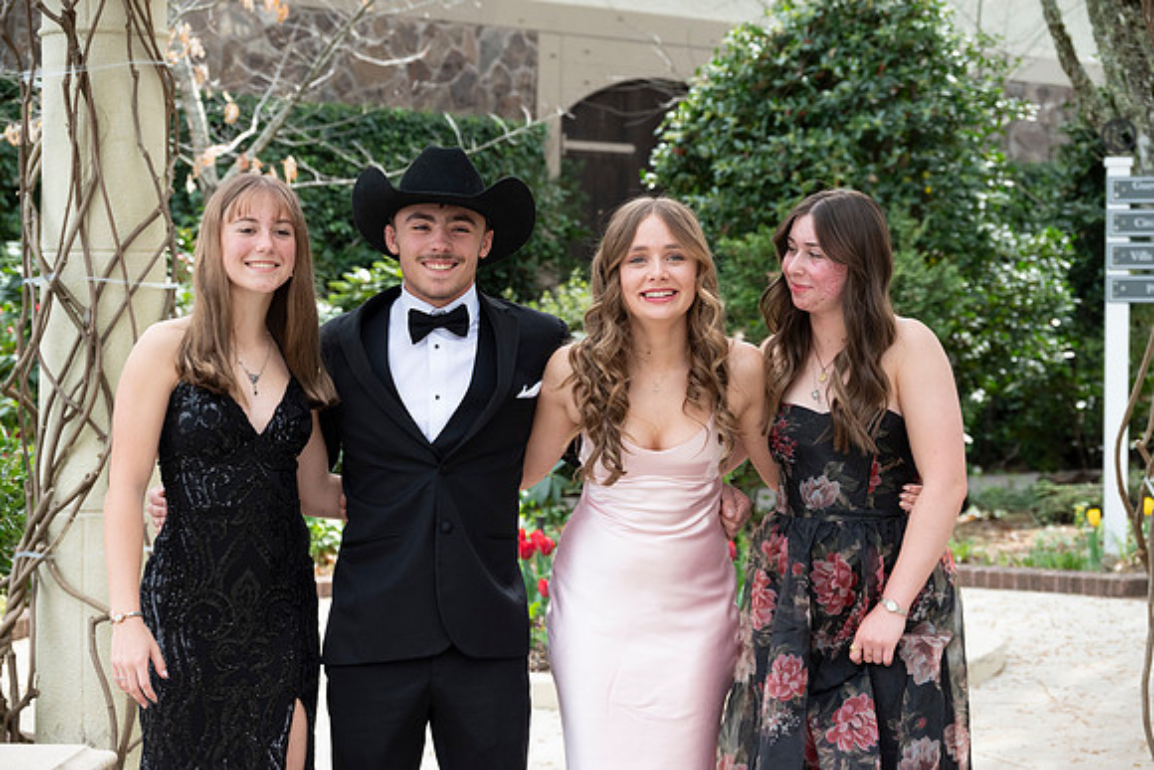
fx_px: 2437
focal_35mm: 76
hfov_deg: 26.6
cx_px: 577
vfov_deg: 18.0
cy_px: 385
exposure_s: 1/1000
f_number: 6
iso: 1250
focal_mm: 76
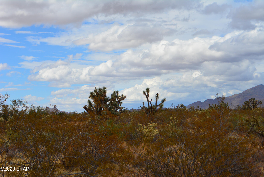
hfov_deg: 24.6
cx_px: 132
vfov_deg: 16.6
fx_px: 605
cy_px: 88
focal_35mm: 82
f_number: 11
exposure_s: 1/400
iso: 200
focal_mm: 55
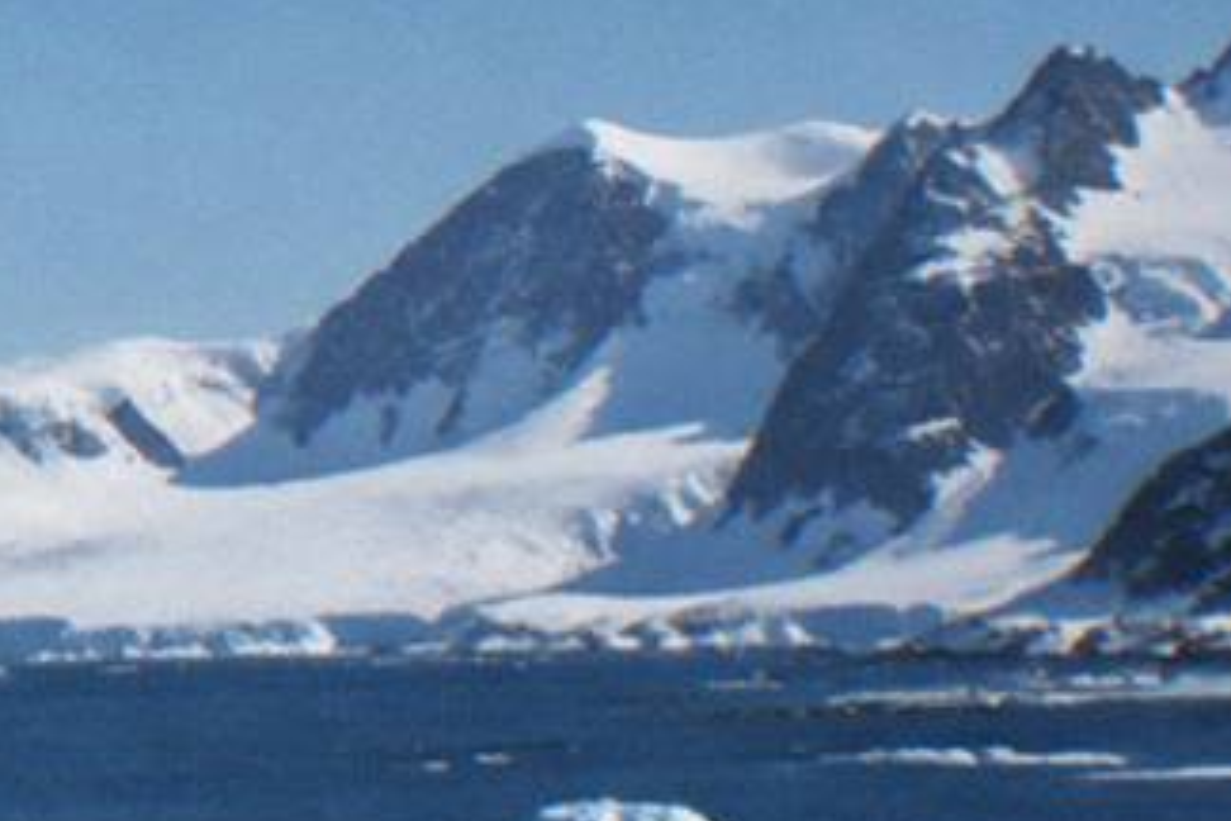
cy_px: 863
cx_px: -578
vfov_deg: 12.5
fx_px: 3693
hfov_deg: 17.2
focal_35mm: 108
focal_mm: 35
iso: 320
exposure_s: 1/800
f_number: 7.1
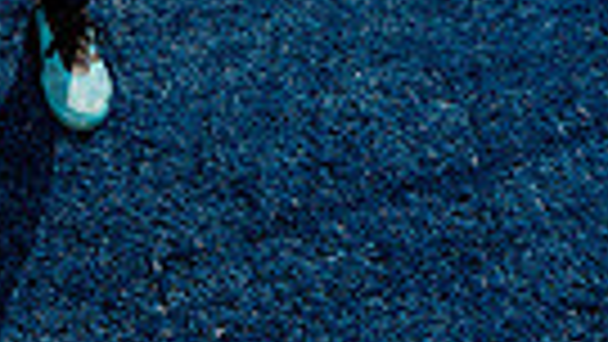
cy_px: -522
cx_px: 108
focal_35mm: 87
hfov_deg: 24.0
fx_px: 1403
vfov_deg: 11.2
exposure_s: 1/250
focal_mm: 25
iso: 100
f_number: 8
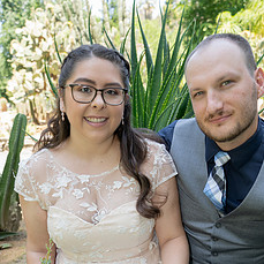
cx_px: 127
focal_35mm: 40
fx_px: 345
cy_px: 247
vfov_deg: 38.4
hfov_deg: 41.9
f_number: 3.5
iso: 250
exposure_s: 1/250
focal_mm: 24
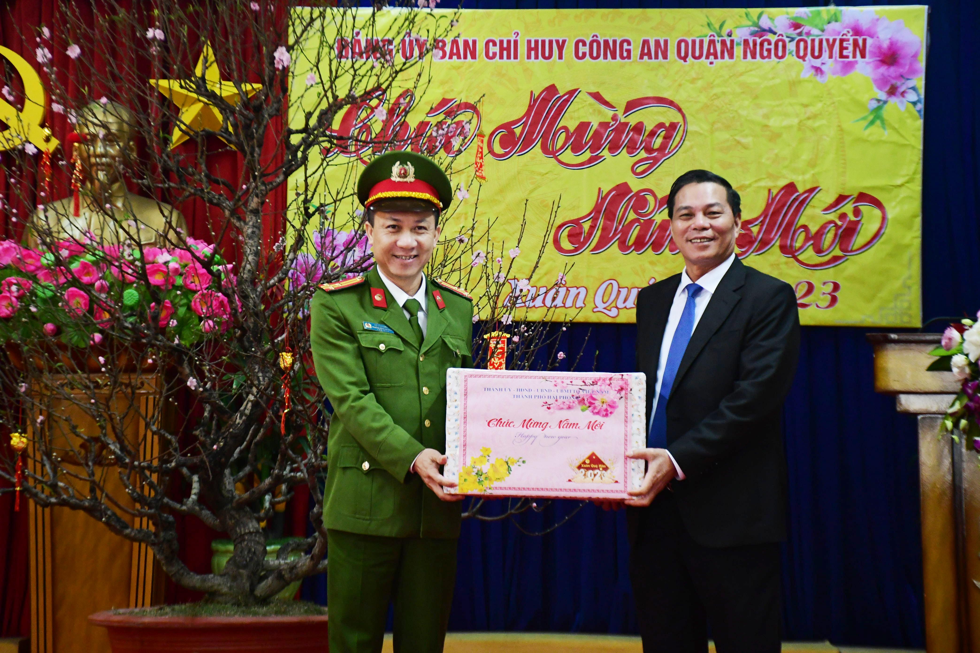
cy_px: 326
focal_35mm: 105
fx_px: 2858
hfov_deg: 19.5
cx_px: 490
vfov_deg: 13.0
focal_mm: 70
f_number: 5
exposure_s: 1/200
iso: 3200
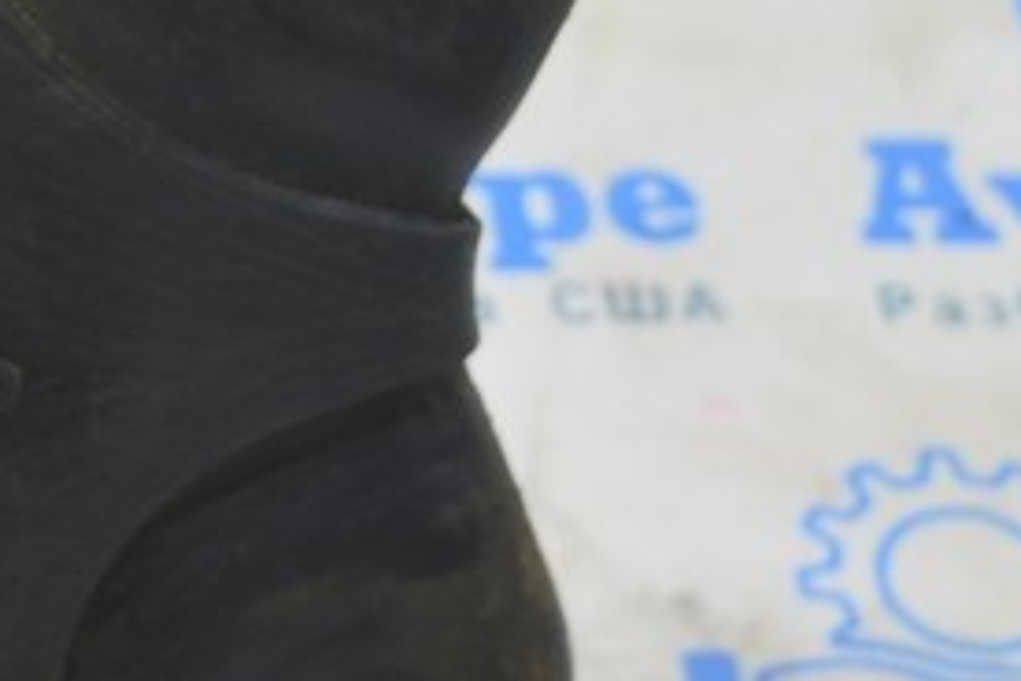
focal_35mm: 167
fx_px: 4736
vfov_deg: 8.2
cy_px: 172
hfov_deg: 11.7
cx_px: -610
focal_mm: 30
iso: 400
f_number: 5.6
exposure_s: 1/20
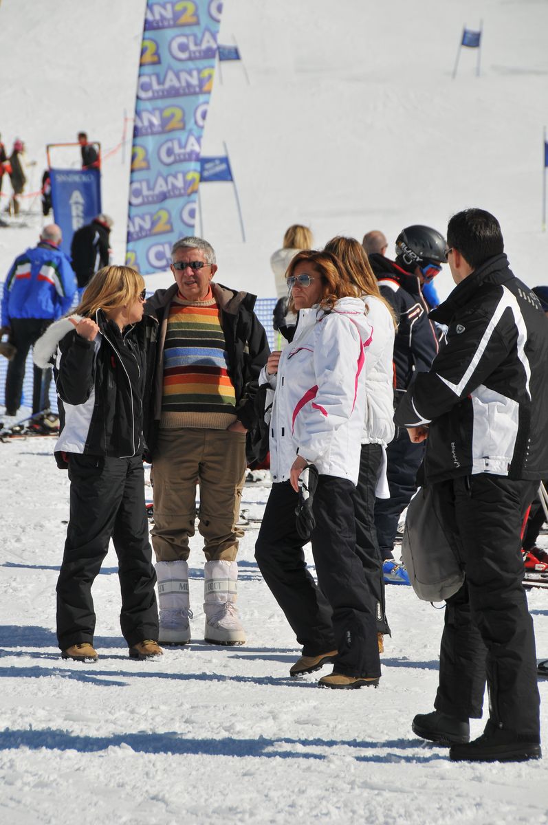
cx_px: 274
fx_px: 5837
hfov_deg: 5.4
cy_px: 412
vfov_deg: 8.1
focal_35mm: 255
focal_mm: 170
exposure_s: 1/1000
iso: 200
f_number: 9
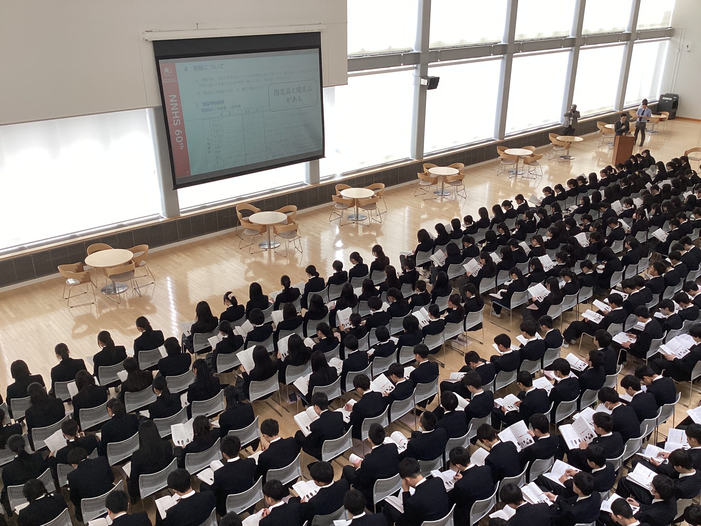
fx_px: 628
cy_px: 263
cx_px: 350
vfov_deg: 45.4
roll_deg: -0.2
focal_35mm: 31
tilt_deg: -24.1
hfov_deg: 58.4
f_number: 2.4
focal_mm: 3.3
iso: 80
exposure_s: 1/120
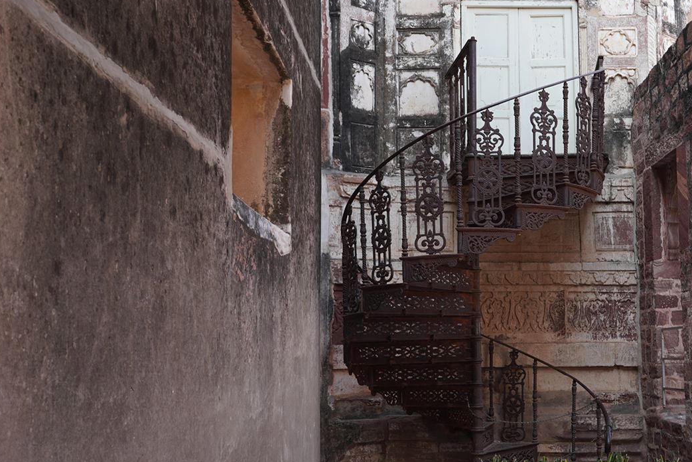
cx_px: 496
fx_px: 884
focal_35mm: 46
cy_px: 264
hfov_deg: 41.8
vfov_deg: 29.2
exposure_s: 1/100
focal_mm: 24
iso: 100
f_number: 5.6
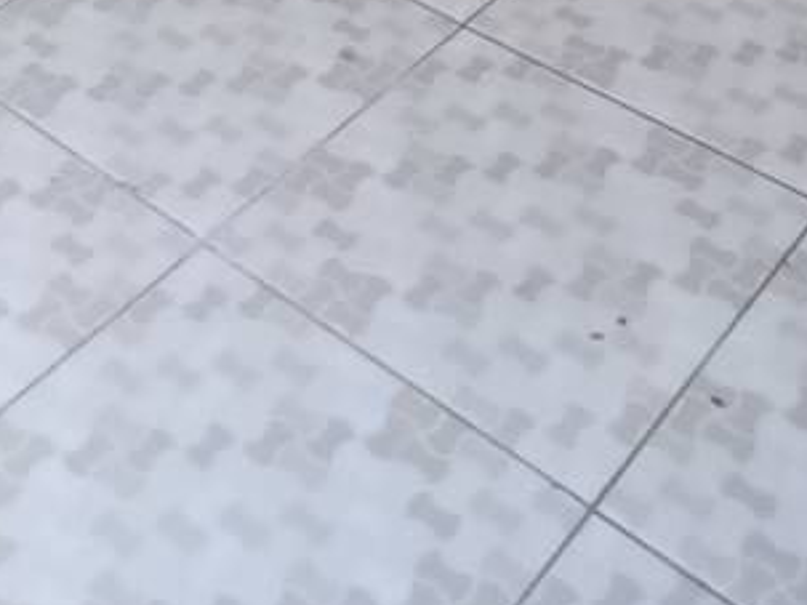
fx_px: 1771
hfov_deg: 25.5
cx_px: 242
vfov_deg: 14.6
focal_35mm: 76
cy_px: -733
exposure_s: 1/60
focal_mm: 1.65
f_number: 2.2
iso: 216
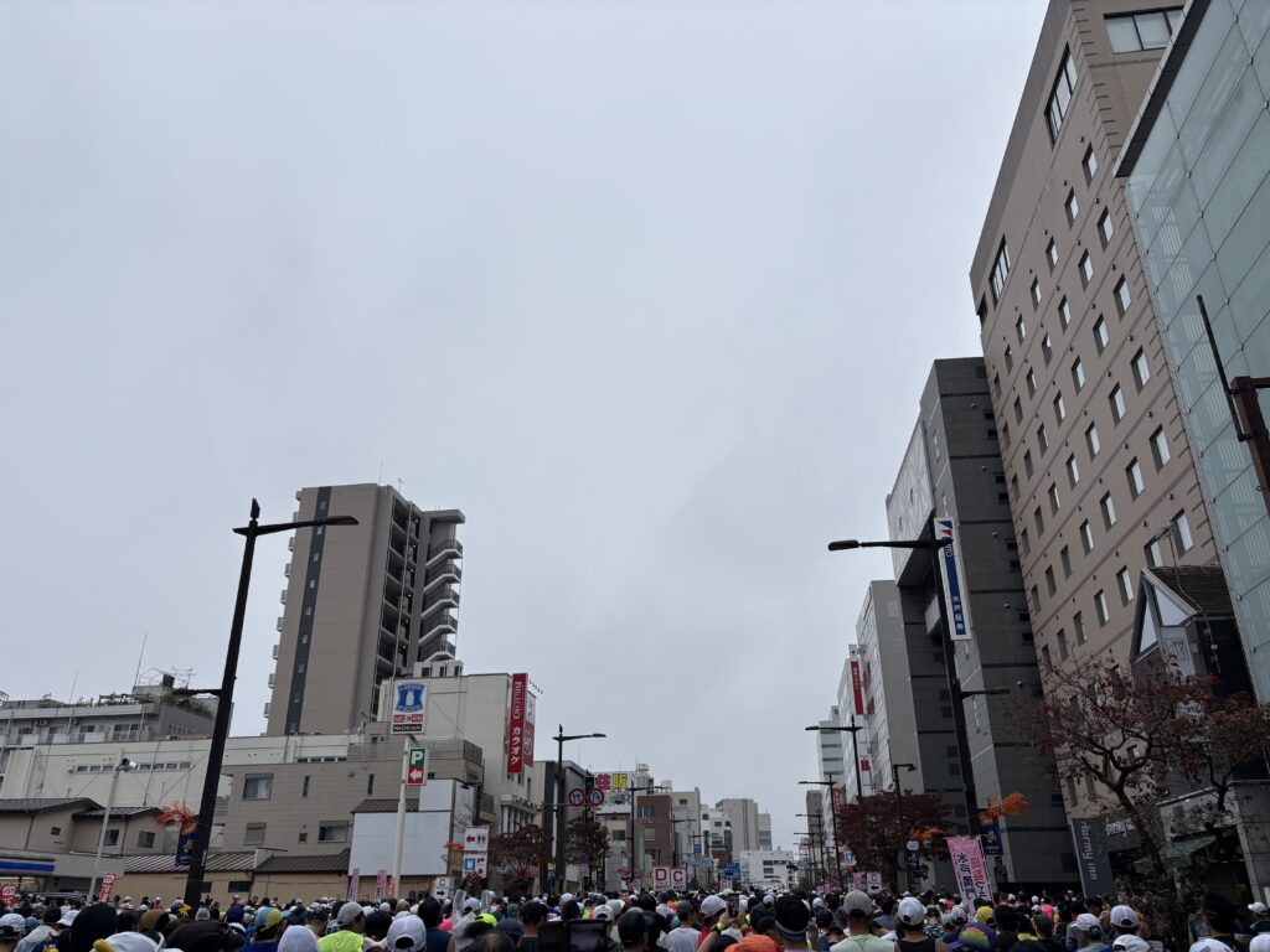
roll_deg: +0.7
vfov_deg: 53.1
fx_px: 954
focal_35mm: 26
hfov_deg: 67.3
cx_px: 635
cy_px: 476
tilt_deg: +24.1
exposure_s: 1/1196
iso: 50
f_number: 1.6
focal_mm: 5.96
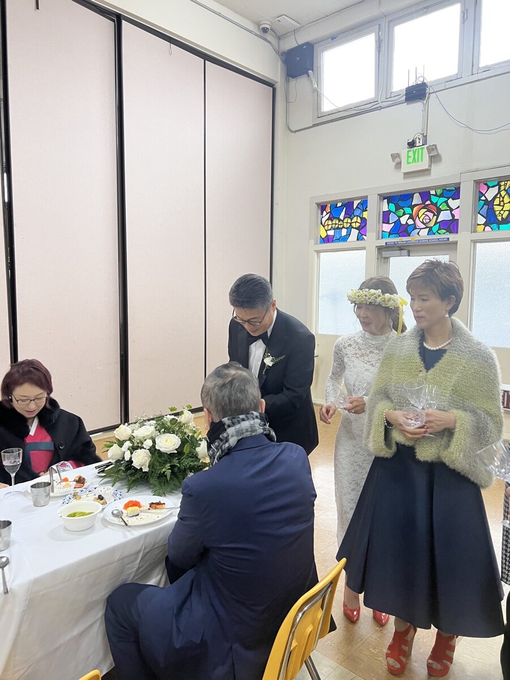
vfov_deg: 67.3
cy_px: 340
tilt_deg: -5.2
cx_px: 255
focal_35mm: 26
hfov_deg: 53.1
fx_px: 511
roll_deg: -0.7
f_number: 1.5
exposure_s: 1/60
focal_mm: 5.7
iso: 100
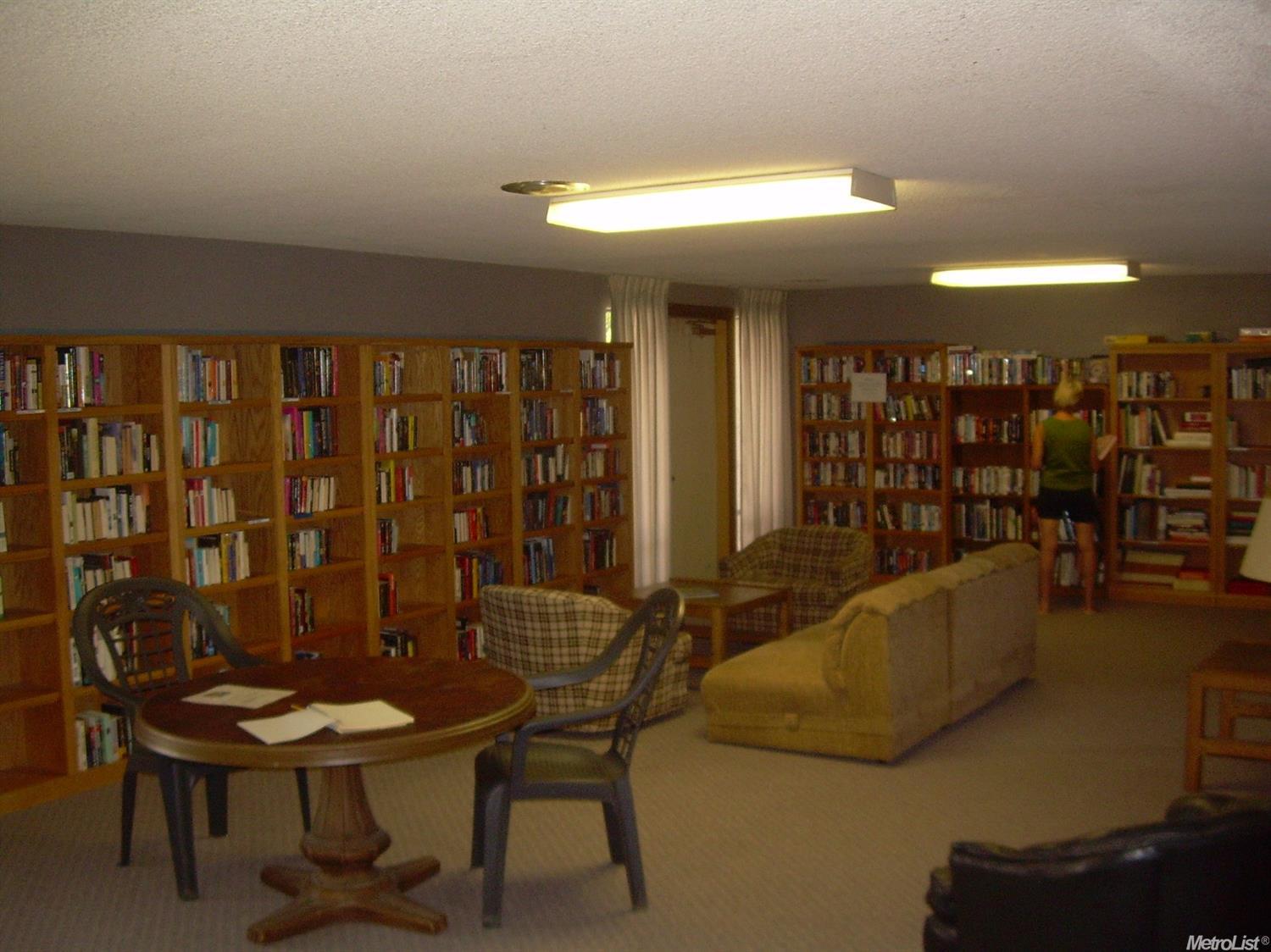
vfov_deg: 37.7
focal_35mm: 38
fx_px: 1395
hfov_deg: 49.0
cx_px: 636
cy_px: 476
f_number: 2.8
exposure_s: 1/60
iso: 154
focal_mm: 6.3
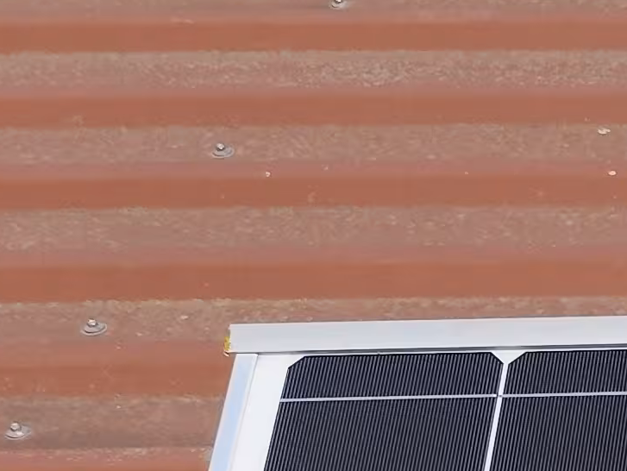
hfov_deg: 11.2
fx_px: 2338
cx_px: 1735
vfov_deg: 10.4
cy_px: 1021
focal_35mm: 129
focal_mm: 6.19
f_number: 1.65
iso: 50
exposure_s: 1/1697
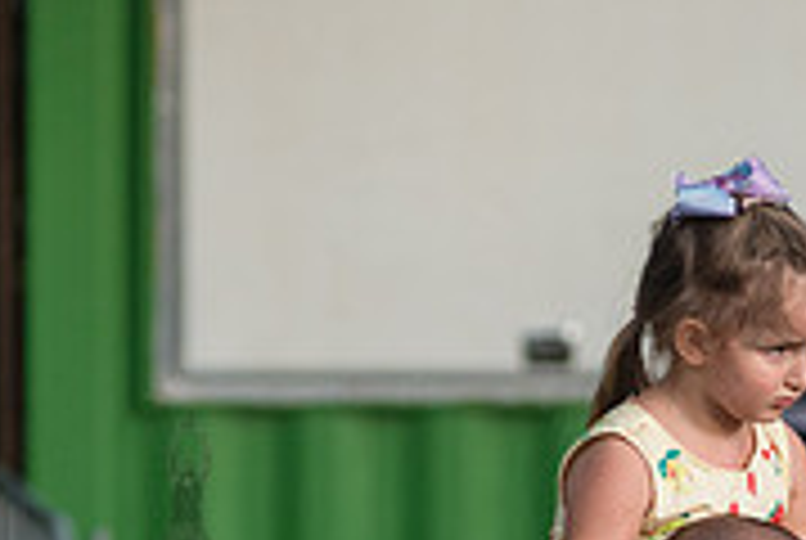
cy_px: 603
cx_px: 781
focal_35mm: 746
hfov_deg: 2.8
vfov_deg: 1.8
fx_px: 16730
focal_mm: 185
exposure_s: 1/400
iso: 1000
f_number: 4
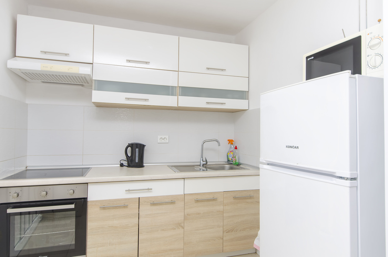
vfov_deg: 59.3
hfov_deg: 81.3
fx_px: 226
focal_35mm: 21
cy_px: 128
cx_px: 194
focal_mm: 14
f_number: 6.3
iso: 160
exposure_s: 1/100
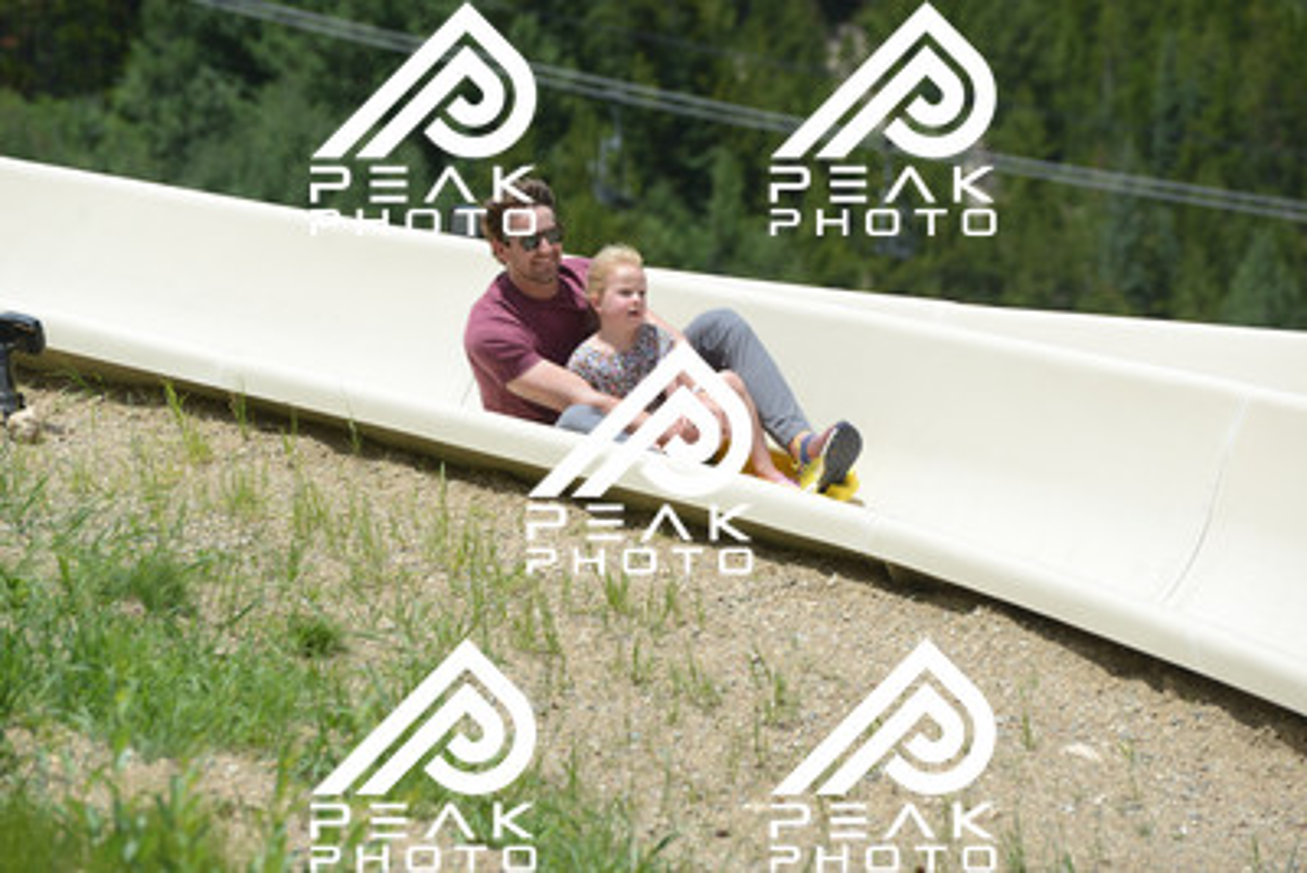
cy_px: 436
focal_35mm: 195
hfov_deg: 10.5
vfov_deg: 7.0
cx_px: 654
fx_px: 7082
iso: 360
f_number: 6.3
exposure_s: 1/1250
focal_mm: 195
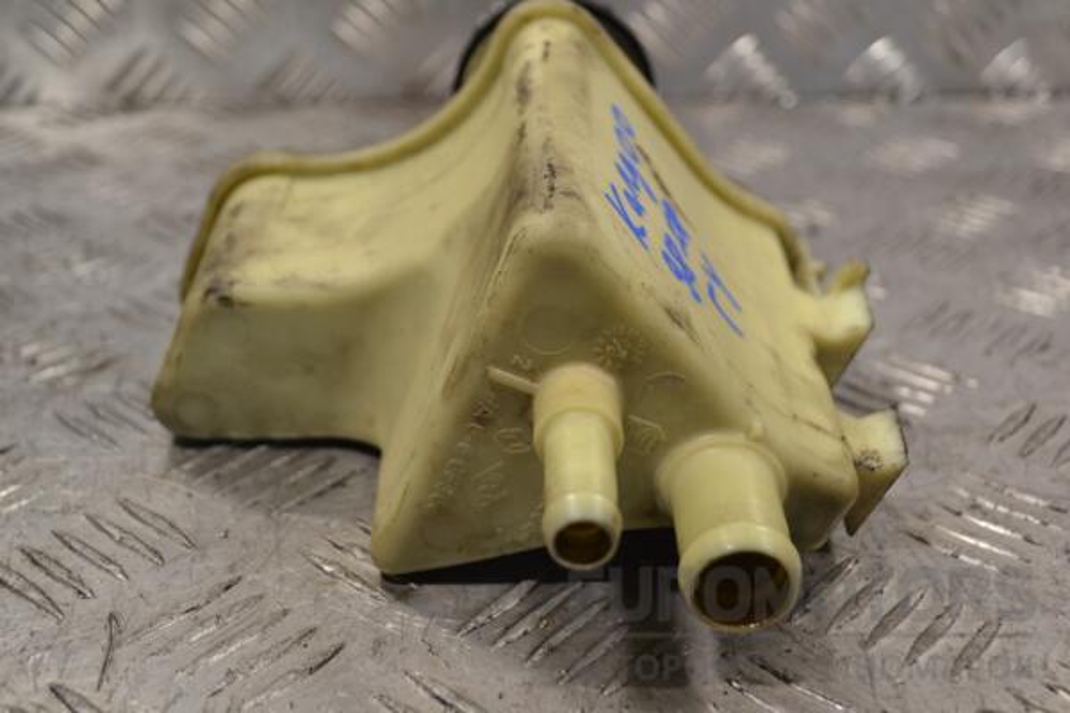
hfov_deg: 41.1
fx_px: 1427
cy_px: 356
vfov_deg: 28.1
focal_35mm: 48
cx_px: 535
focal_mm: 32
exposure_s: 1/125
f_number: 5.6
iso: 400
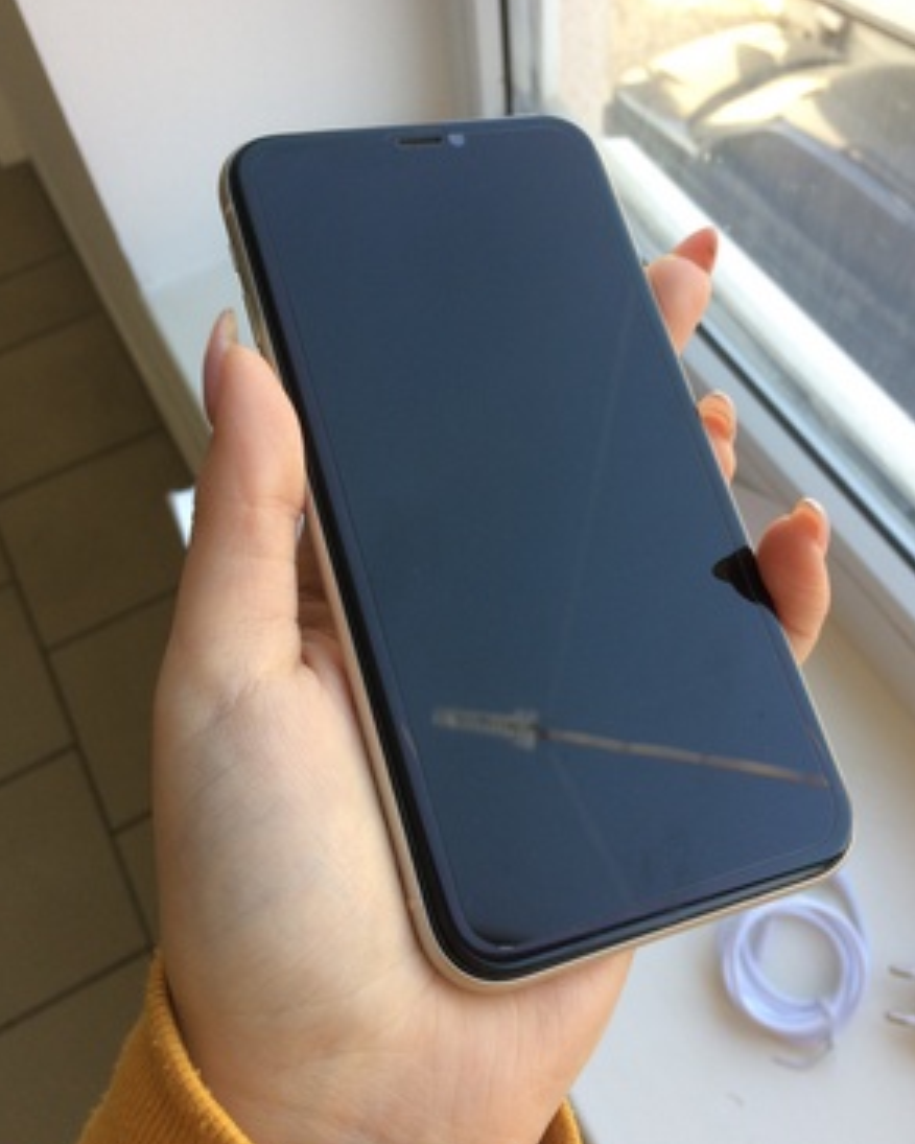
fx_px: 1049
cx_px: 458
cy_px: 564
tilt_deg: -58.4
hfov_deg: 47.1
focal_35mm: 31
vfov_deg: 57.2
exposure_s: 1/100
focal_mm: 4.15
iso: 40
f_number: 2.2
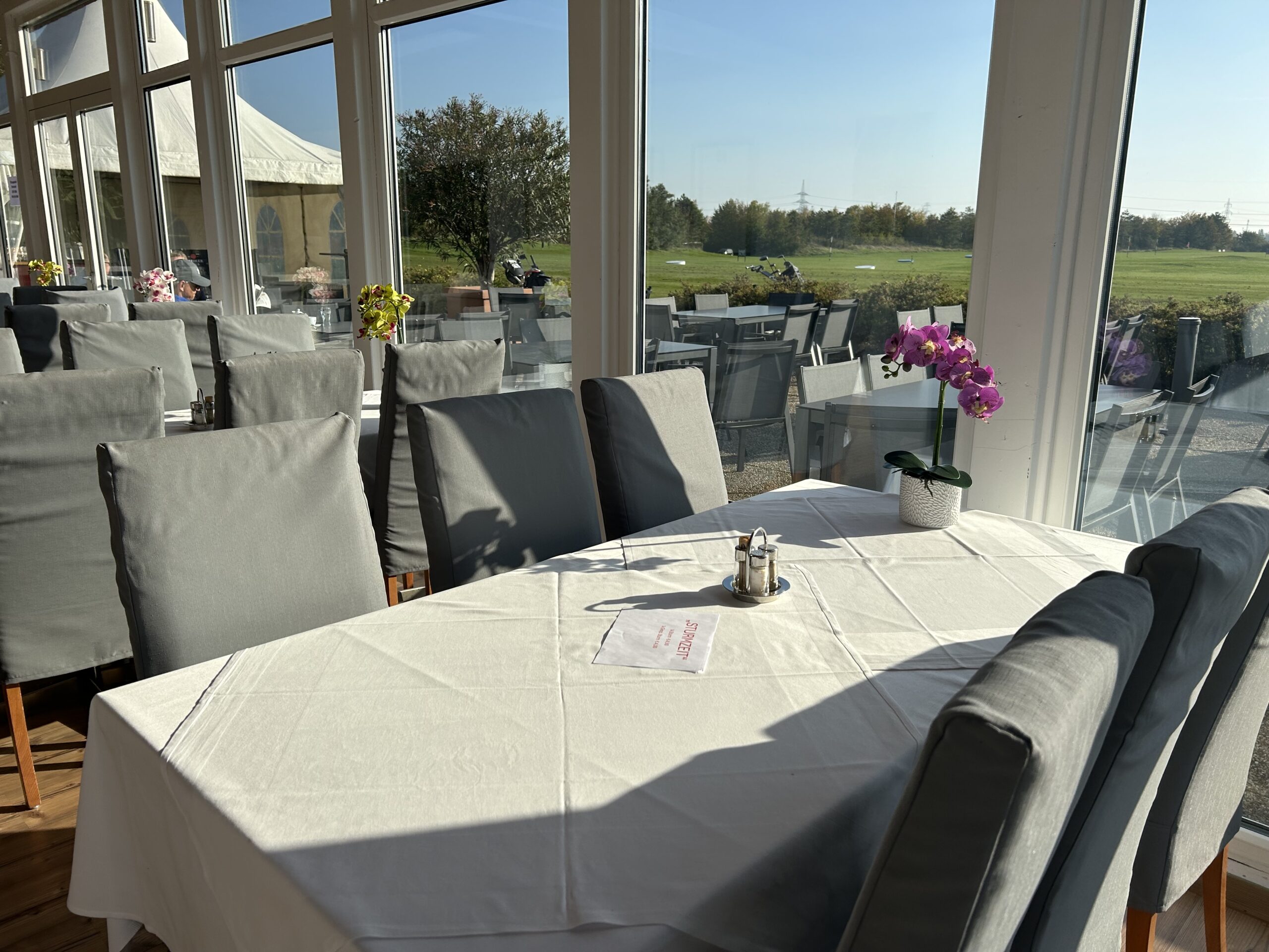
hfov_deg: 67.3
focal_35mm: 26
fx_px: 953
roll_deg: -1.3
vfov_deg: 53.1
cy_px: 476
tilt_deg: -12.9
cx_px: 634
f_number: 1.5
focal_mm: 5.7
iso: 50
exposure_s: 1/3831
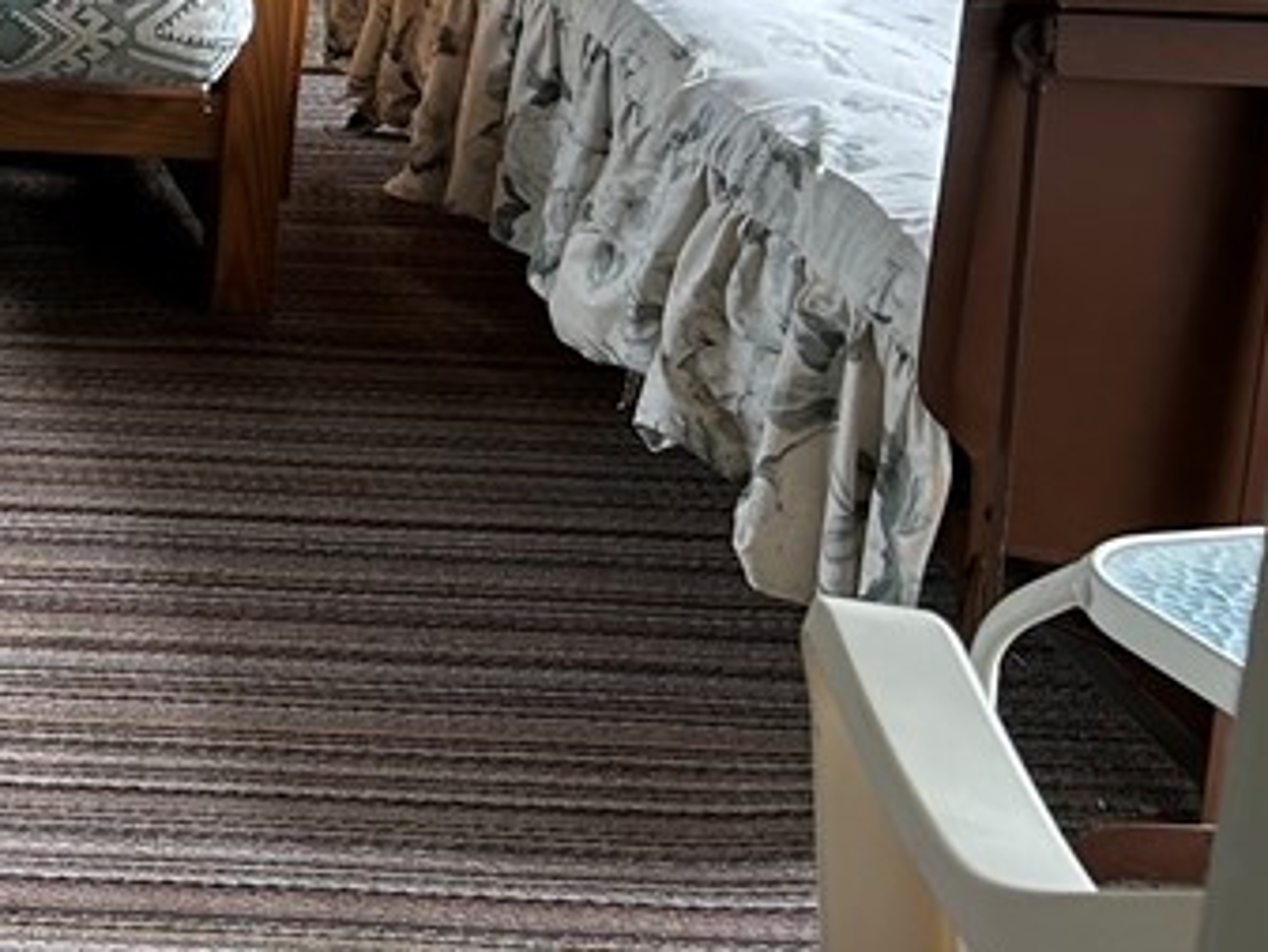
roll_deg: -1.7
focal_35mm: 79
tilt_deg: -10.4
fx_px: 2895
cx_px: -527
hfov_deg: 21.5
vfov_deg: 17.5
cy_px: -297
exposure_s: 1/121
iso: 50
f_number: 1.5
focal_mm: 5.7
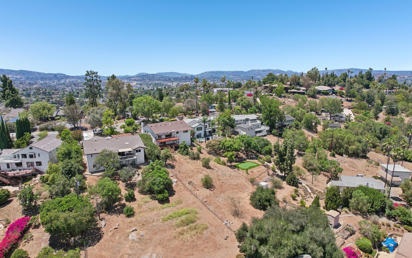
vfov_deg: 53.0
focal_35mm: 23
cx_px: 210
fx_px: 258
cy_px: 130
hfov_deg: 77.1
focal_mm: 8.4
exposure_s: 1/1600
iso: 110
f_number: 2.8
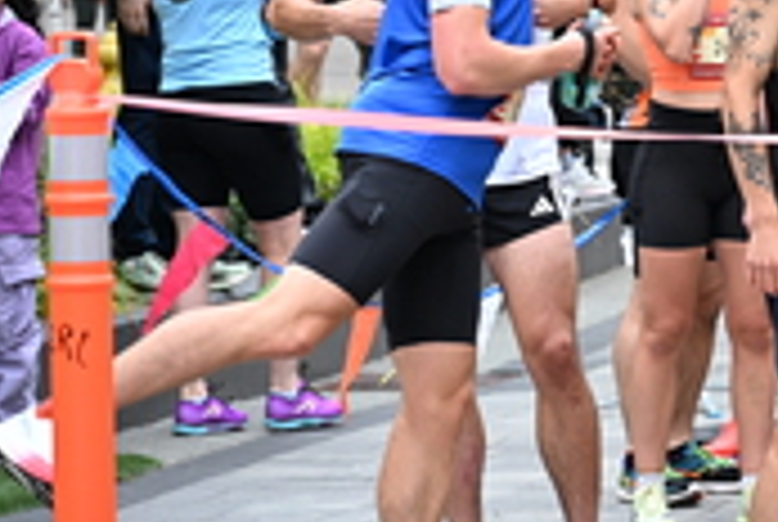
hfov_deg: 7.5
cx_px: 1201
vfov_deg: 5.1
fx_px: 5845
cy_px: -92
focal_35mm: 270
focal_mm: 85
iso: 1600
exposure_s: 1/320
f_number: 4
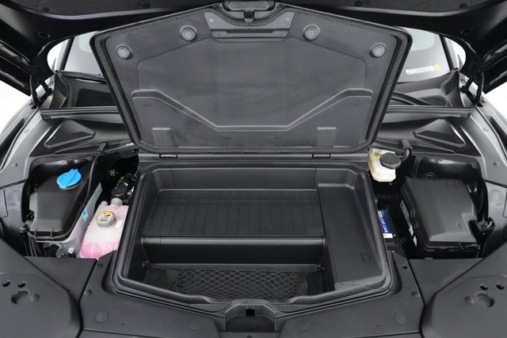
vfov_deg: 51.2
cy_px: 169
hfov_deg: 71.5
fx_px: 352
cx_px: 254
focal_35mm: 25
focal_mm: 25
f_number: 2.8
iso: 12800
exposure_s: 1/100
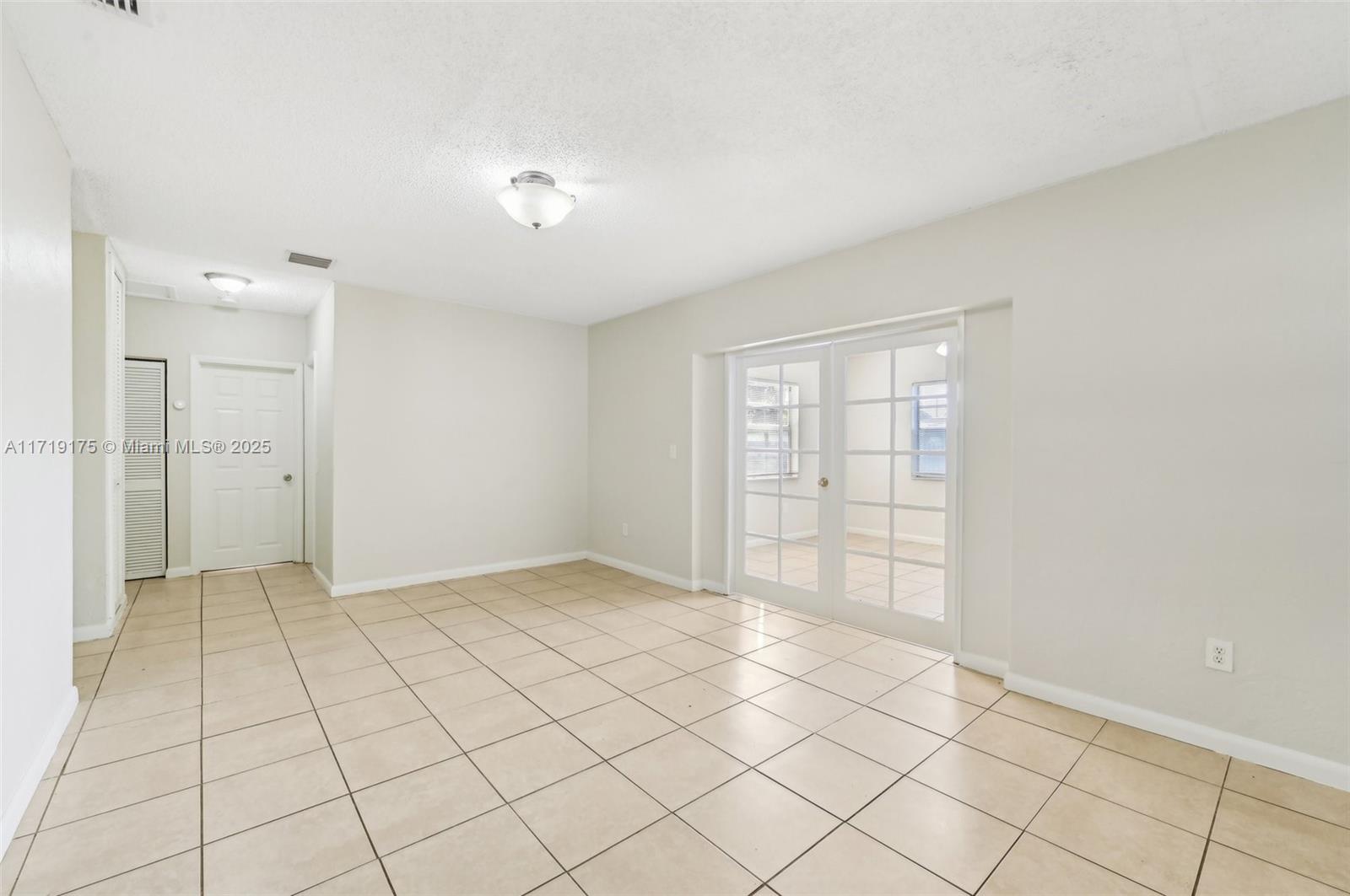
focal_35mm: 14
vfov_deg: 81.1
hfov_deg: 104.3
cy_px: 448
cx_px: 675
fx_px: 524
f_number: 8
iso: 220
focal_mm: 14
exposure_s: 1/13
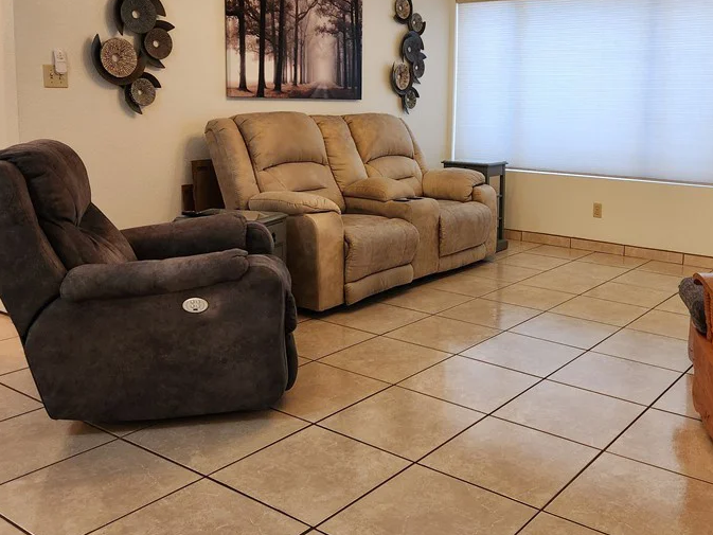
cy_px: 183
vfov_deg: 40.3
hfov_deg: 51.9
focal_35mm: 35
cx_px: 456
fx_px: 721
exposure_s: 1/120
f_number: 1.8
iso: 500
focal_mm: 5.4
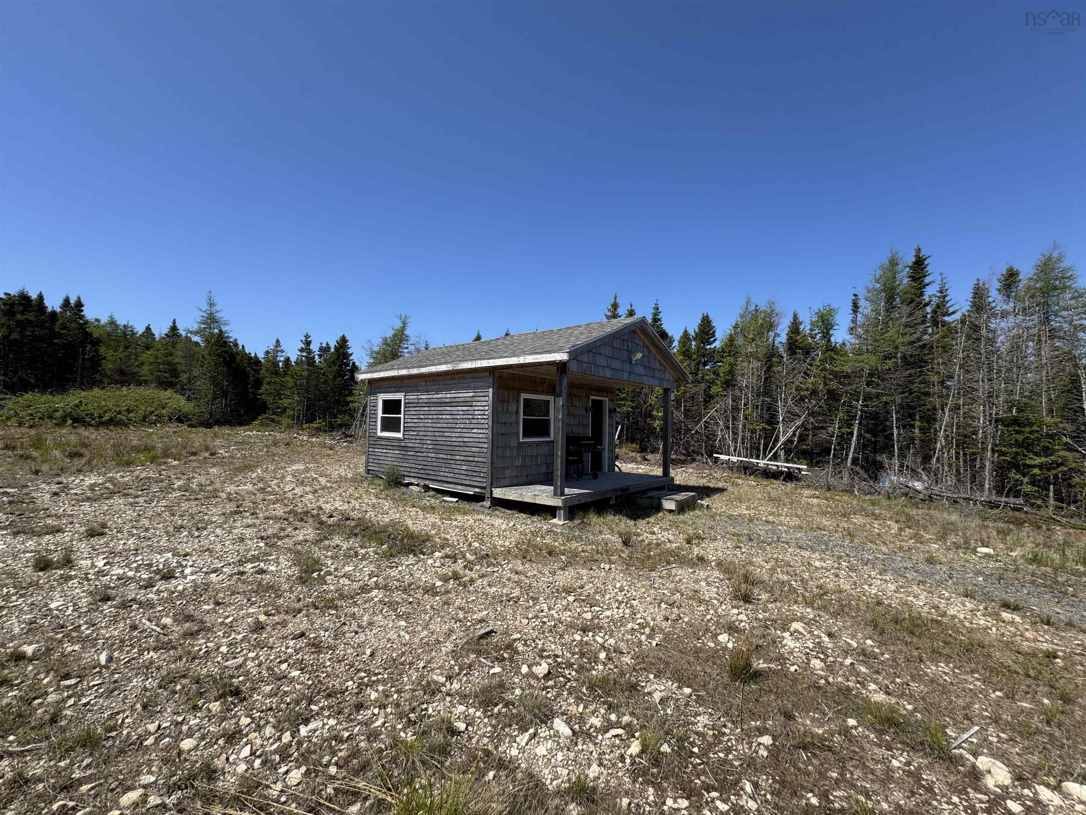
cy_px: 408
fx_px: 439
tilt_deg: +2.1
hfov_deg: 102.1
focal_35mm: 14
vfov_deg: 85.7
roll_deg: -1.3
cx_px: 543
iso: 50
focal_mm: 2.22
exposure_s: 1/1748
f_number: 2.2
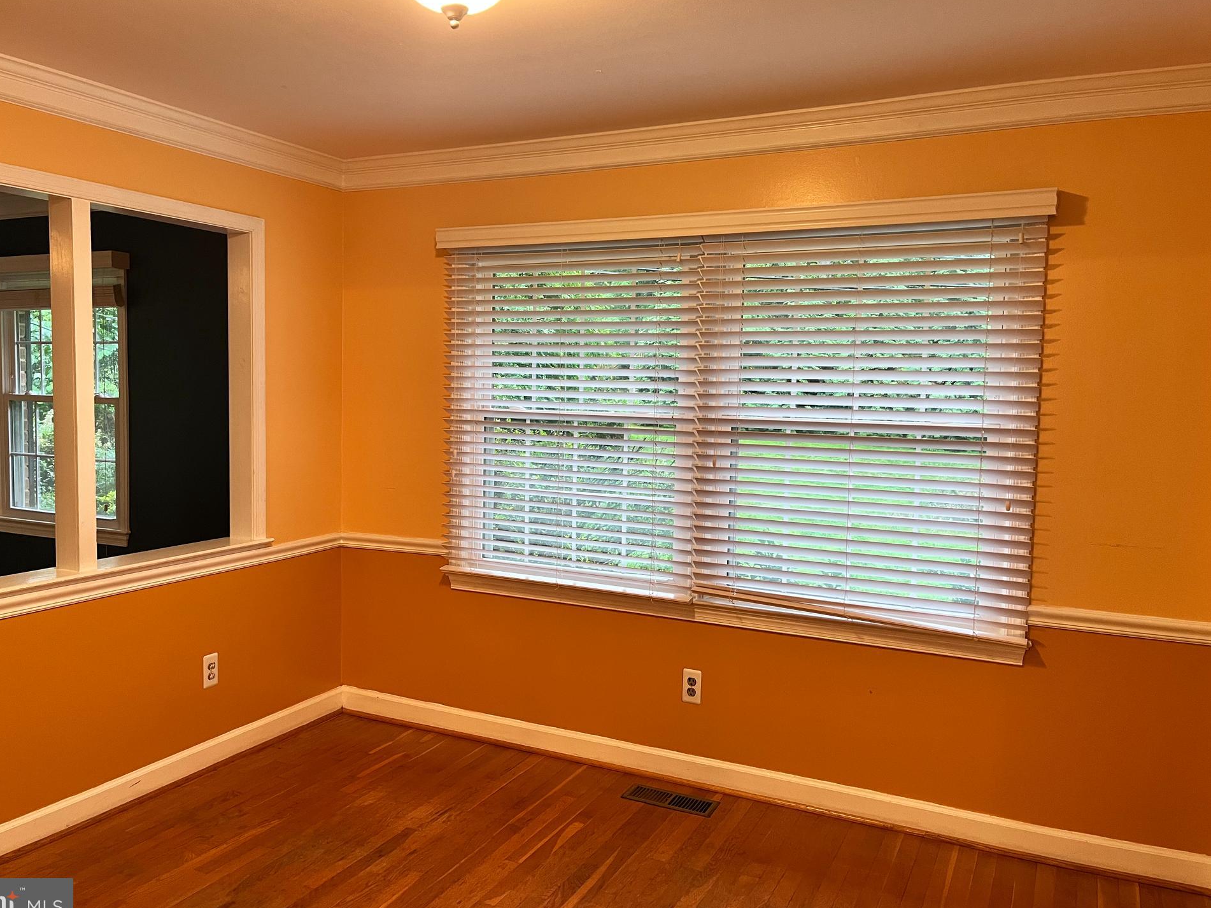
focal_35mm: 28
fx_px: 979
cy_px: 441
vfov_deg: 49.7
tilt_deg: -4.1
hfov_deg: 63.4
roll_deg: -0.9
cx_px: 566
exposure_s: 1/60
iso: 100
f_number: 1.6
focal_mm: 5.1
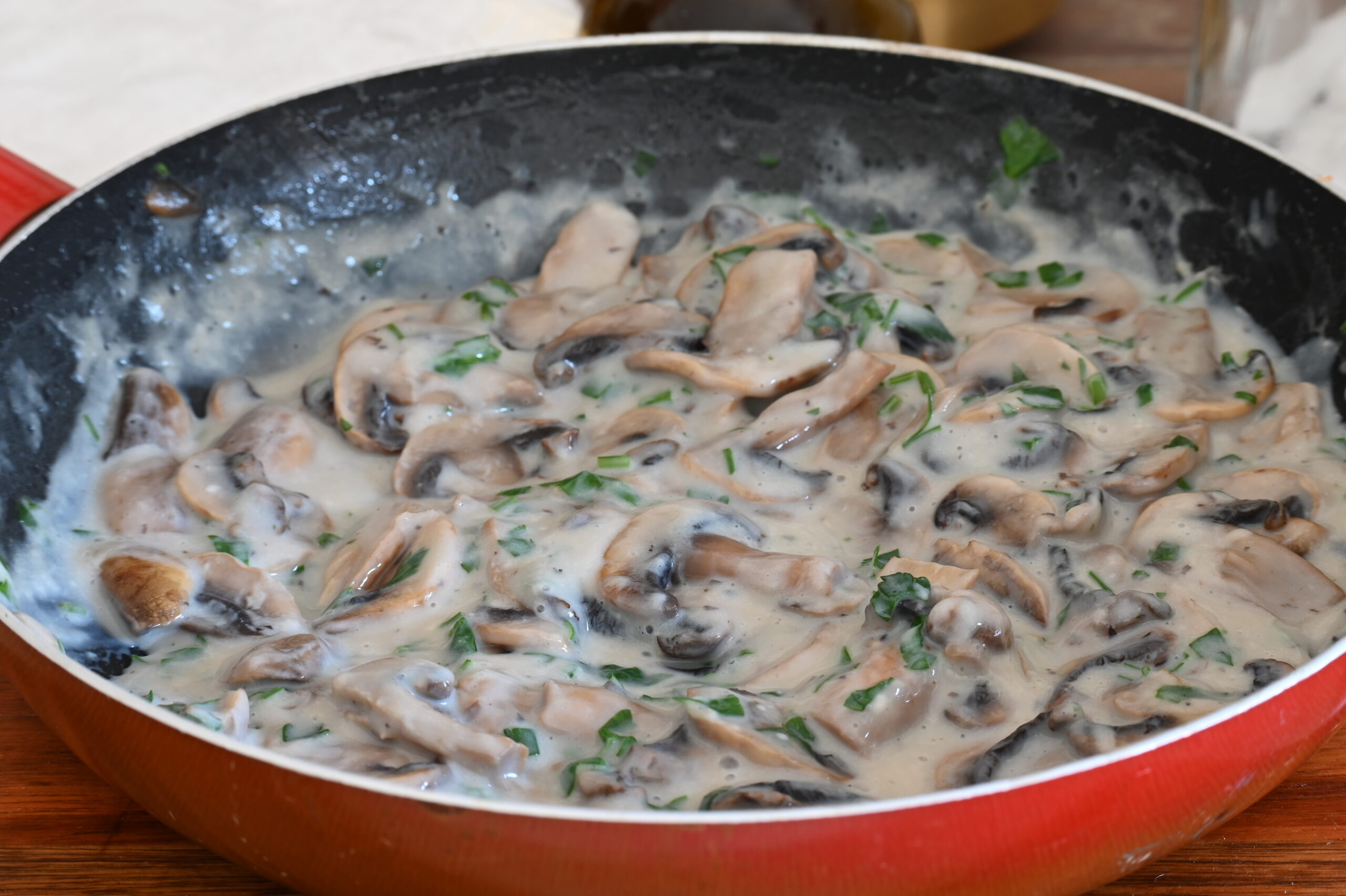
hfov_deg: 17.8
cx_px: 673
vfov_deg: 11.9
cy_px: 448
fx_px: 4297
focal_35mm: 115
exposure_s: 1/4
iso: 200
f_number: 9
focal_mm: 77
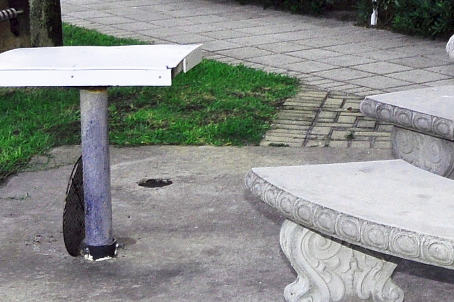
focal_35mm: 119
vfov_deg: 11.4
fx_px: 1494
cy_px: -8
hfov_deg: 17.3
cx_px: 218
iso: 200
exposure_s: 1/200
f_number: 8
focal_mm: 15
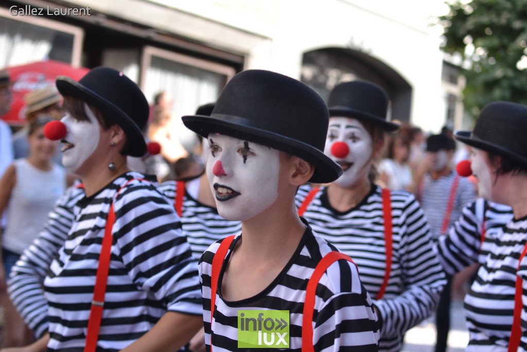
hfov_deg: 24.2
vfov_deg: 16.3
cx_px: 264
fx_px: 1230
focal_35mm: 84
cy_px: 176
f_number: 3.5
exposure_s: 1/200
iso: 100
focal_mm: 56
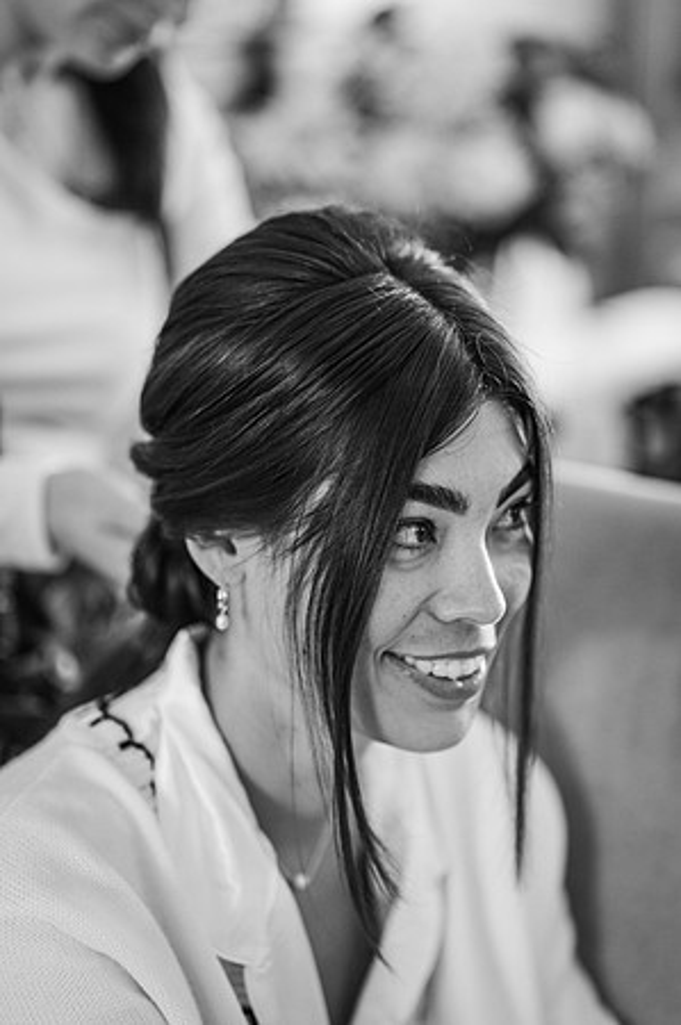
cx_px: 340
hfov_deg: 16.0
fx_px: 2417
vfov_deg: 23.9
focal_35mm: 85
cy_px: 512
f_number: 1.8
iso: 1600
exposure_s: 1/200
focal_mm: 85
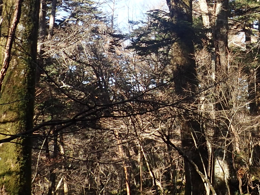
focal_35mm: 75
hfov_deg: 25.0
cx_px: 245
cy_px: -5
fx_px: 563
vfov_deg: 19.0
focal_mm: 4.5
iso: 100
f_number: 2.8
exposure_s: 1/320
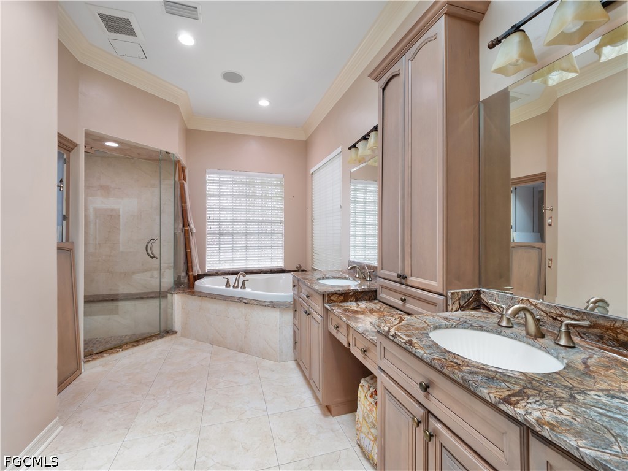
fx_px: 254
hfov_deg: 102.1
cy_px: 236
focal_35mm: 14
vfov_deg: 85.7
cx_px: 314
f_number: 7.1
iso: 200
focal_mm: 7
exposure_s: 1/13
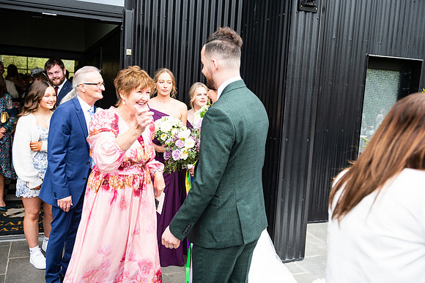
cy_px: 142
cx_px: 212
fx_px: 413
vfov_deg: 37.9
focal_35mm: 35
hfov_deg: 54.4
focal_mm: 35
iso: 160
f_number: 3.5
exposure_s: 1/200
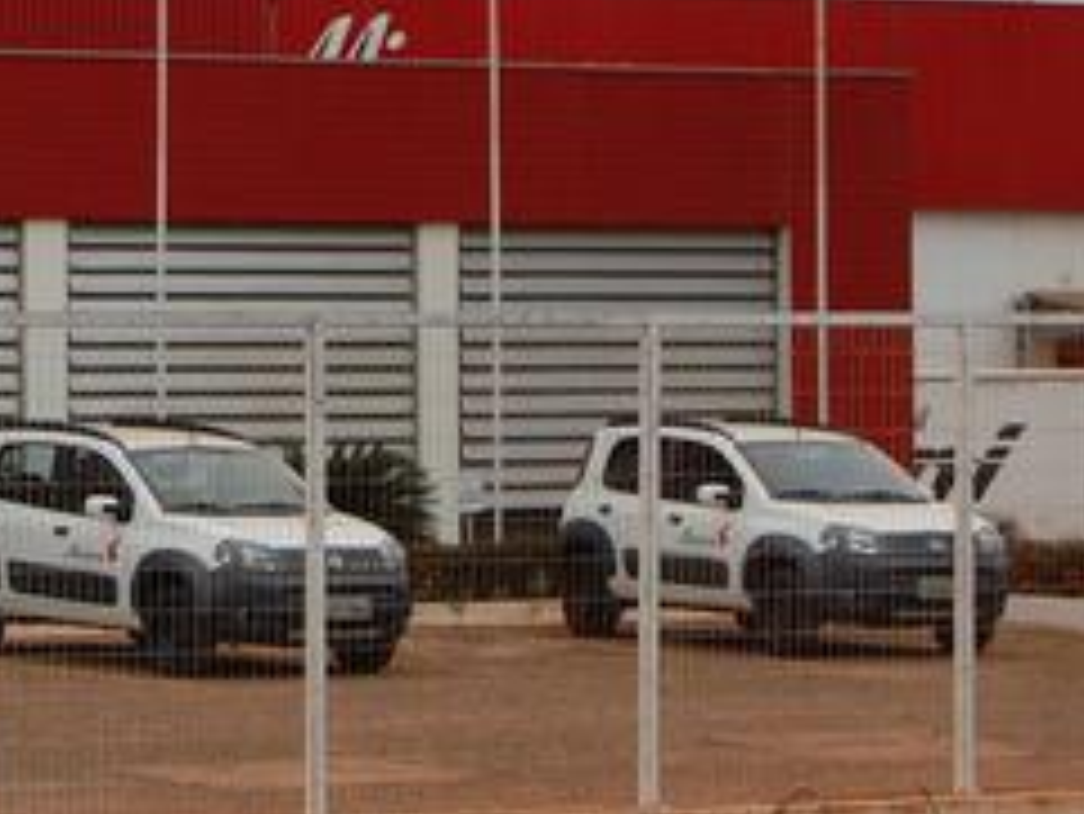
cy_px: 106
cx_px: -198
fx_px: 6297
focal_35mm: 201
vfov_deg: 7.4
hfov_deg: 9.7
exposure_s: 1/250
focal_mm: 48
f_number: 8
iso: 200
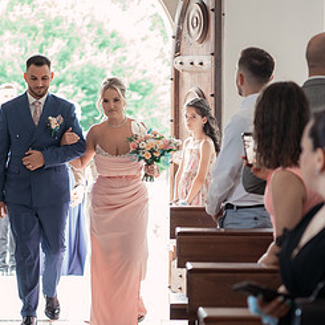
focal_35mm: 151
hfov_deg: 11.5
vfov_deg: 11.6
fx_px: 1604
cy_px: 188
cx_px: 73
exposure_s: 1/200
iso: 1600
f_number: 2.8
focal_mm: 75
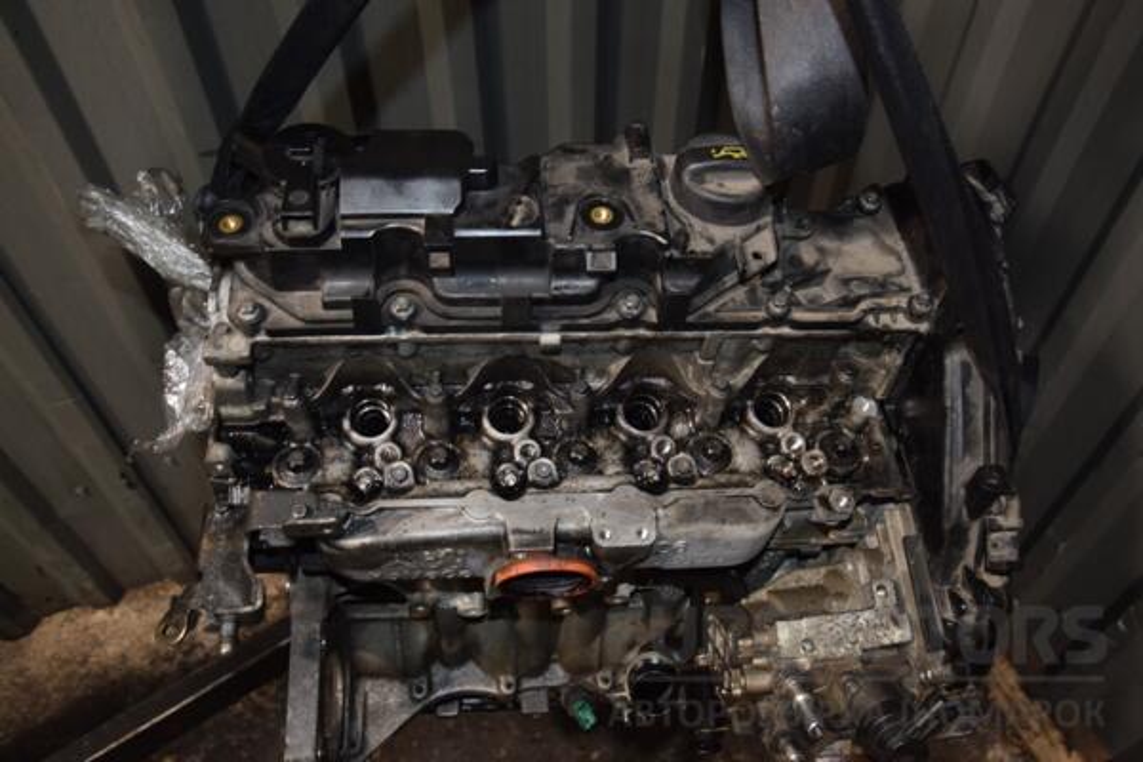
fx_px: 1000
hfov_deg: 59.5
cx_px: 572
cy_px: 381
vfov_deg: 41.7
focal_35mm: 32
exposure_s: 1/60
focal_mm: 21
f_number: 5
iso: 800
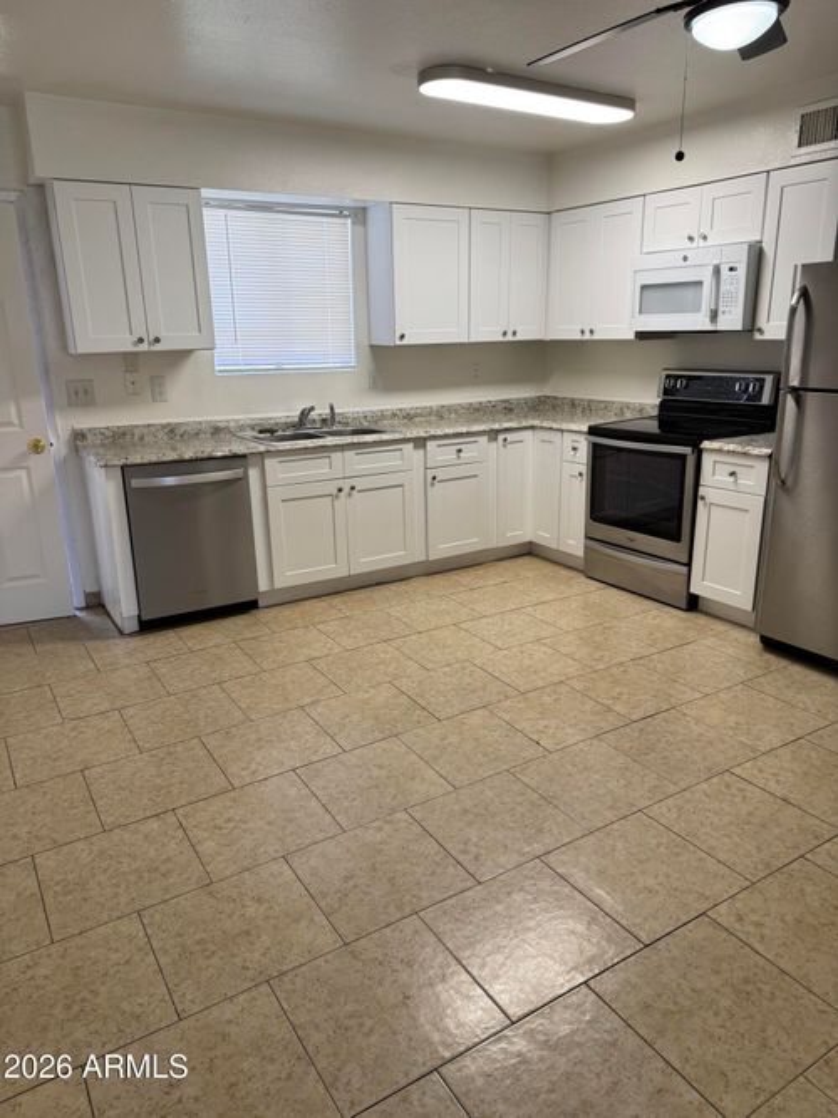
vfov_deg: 71.6
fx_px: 775
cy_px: 559
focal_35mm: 24
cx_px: 419
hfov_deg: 56.8
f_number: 1.78
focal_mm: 6.76
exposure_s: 1/120
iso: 100
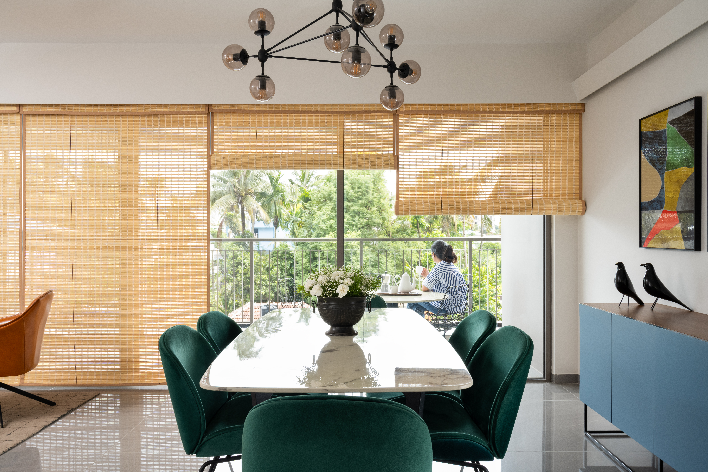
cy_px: 236
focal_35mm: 29
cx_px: 354
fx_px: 570
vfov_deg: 45.0
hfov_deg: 63.7
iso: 200
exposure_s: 1/8
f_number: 11
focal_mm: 29
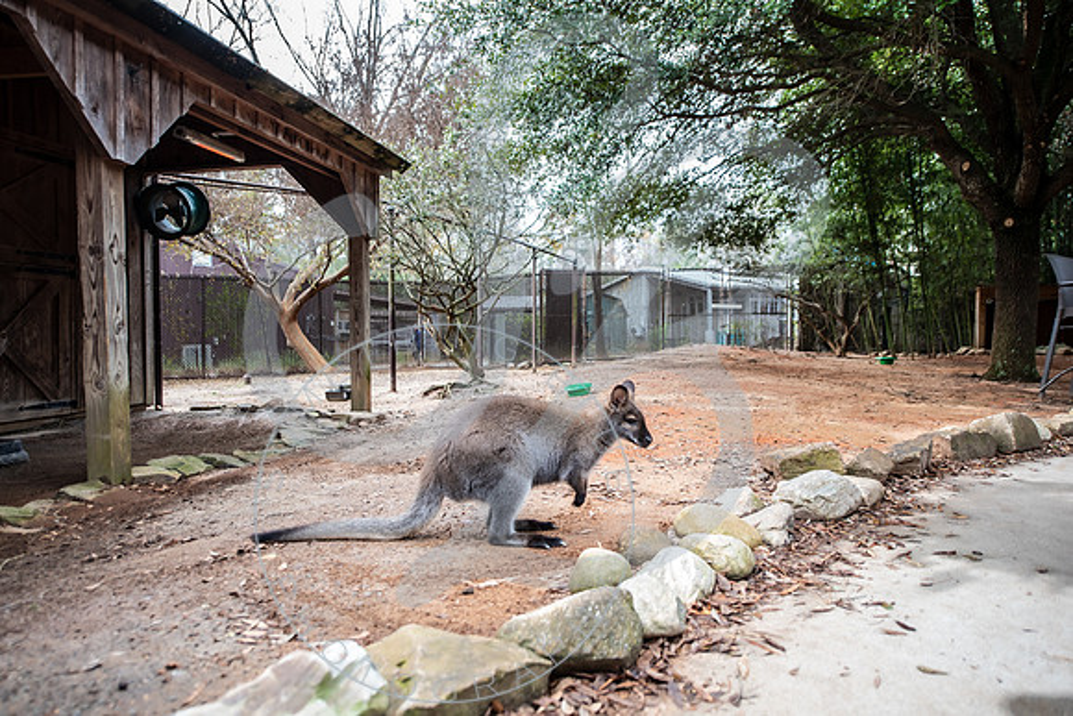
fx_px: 715
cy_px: 358
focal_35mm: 24
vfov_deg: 53.2
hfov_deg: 73.7
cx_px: 536
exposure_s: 1/200
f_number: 2.8
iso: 400
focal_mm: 24
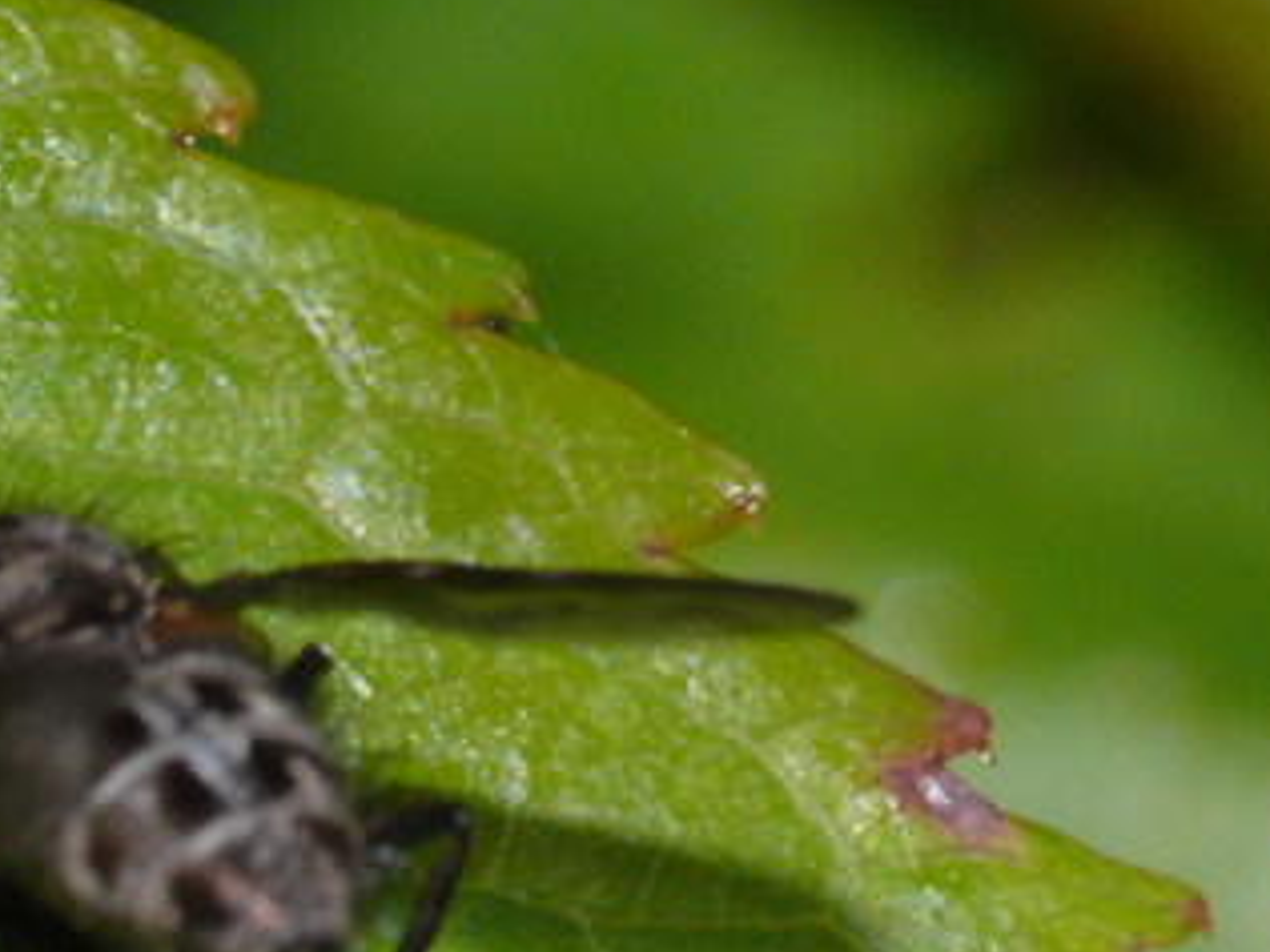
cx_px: -299
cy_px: 996
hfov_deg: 2.7
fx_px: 27223
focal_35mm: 742
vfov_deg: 2.0
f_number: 11
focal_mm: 58.2
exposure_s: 1/250
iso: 200
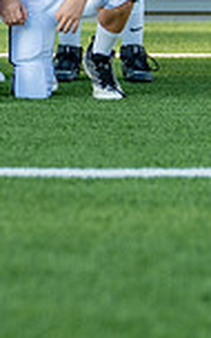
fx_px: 2604
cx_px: -338
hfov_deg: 4.5
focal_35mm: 283
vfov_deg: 7.4
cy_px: -74
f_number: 1.2
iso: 100
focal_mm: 50
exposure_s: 1/1250
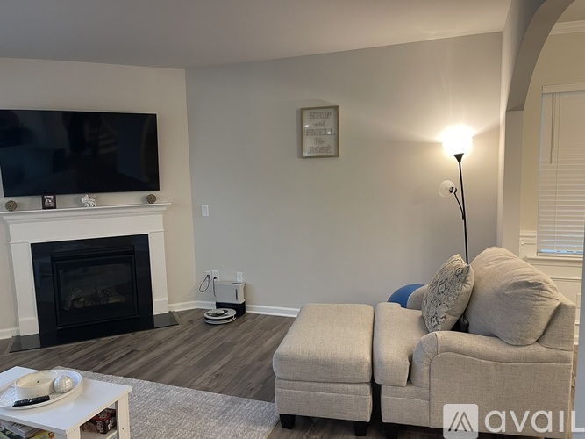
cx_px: 292
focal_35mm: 25
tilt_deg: -7.2
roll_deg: +1.3
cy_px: 220
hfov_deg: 69.4
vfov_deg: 54.9
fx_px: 422
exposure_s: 1/60
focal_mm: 5.1
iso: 200
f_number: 1.6
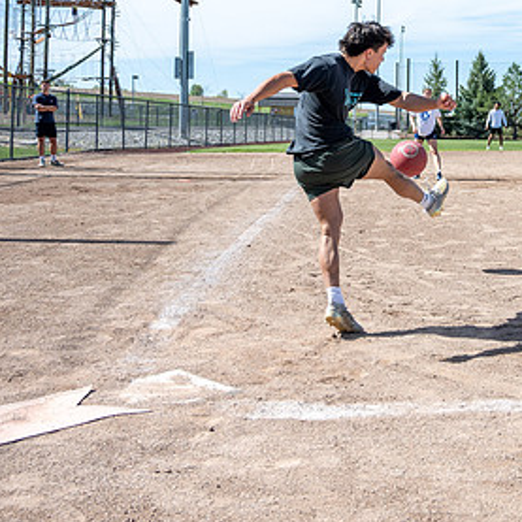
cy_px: 71
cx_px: 415
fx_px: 972
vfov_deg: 29.1
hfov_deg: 29.4
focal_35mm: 57
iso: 100
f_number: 4
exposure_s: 1/2000
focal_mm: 24
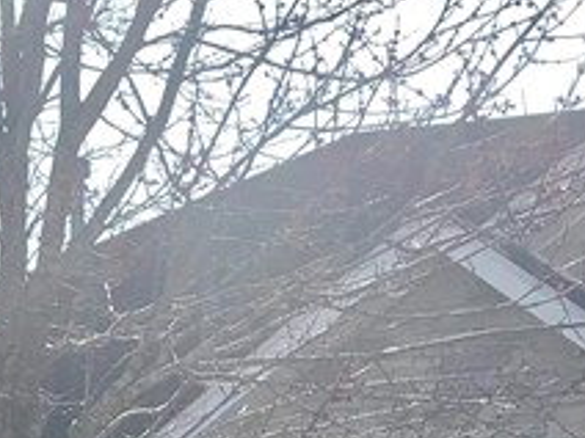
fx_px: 2281
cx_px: 185
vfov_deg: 10.1
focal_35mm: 135
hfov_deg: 14.6
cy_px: 909
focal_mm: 3.99
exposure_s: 1/2817
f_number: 1.8
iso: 20
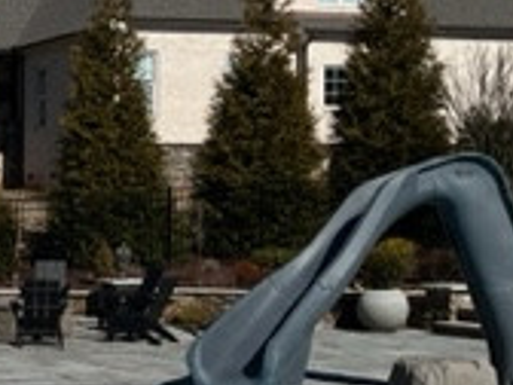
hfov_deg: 18.2
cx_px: -189
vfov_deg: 14.9
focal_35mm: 99
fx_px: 1467
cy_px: 263
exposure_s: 1/6494
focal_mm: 5.1
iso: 50
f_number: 1.6
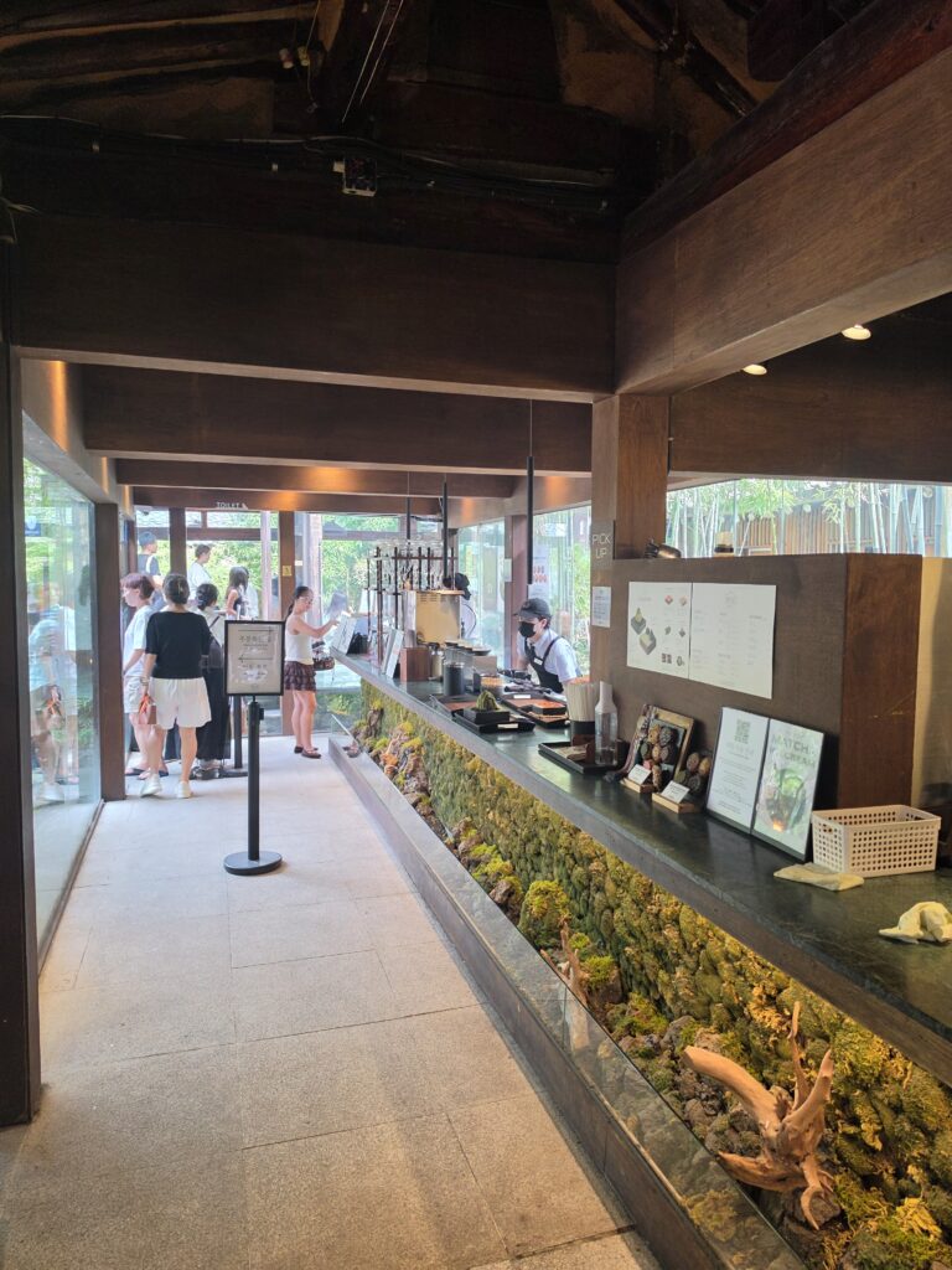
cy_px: 635
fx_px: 843
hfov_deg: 58.9
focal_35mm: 23
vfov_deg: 73.9
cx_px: 476
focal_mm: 6.5
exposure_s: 1/120
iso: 80
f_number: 1.4
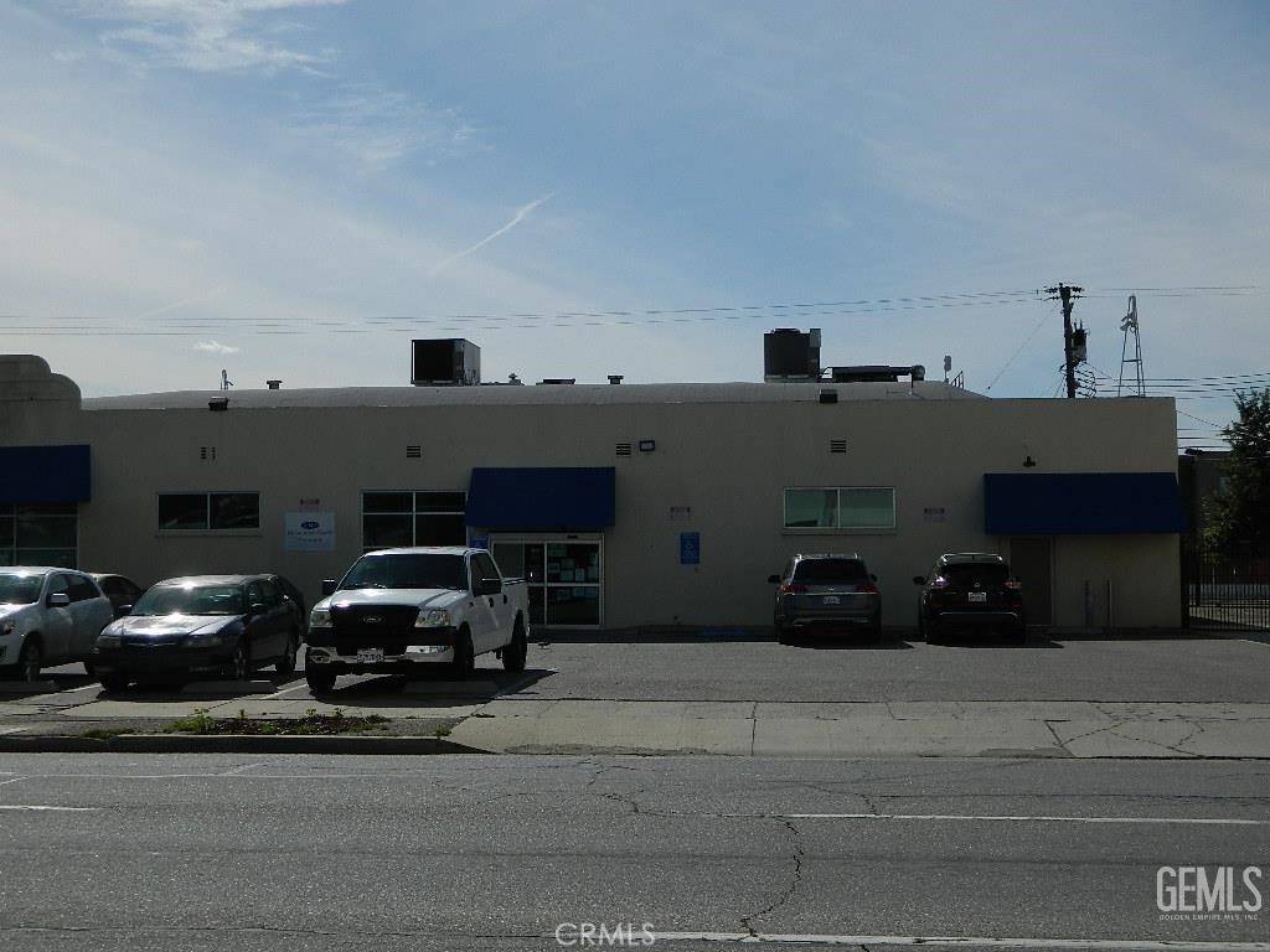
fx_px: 1724
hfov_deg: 40.4
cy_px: 476
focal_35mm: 47
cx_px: 635
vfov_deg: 30.9
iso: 80
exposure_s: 1/500
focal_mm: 8.4
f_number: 10.2
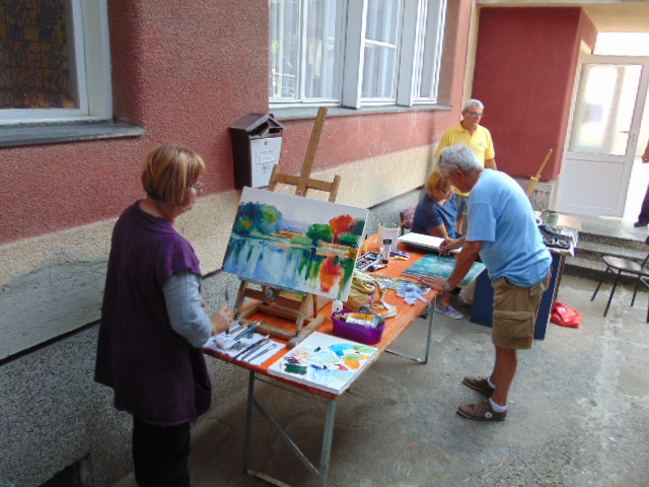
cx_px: 324
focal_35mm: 30
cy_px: 244
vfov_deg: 46.8
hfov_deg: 60.0
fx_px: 562
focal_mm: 5.4
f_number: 3.1
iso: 80
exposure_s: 1/40
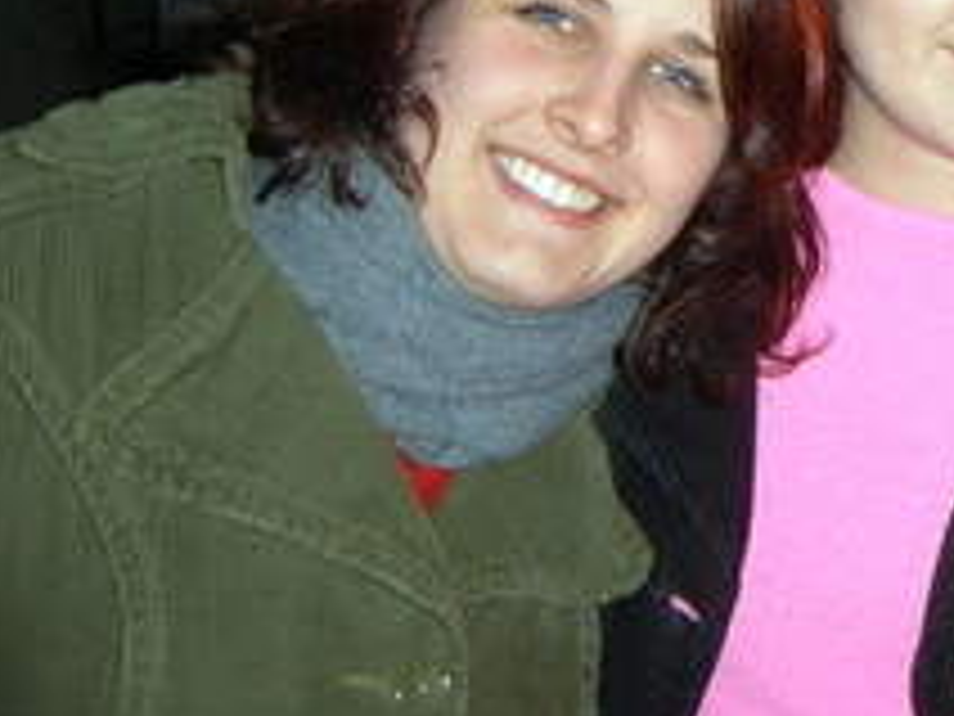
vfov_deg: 18.4
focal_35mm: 78
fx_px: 2150
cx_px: 1026
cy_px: -18
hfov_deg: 23.6
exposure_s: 1/30
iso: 100
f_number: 2.8
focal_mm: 5.8
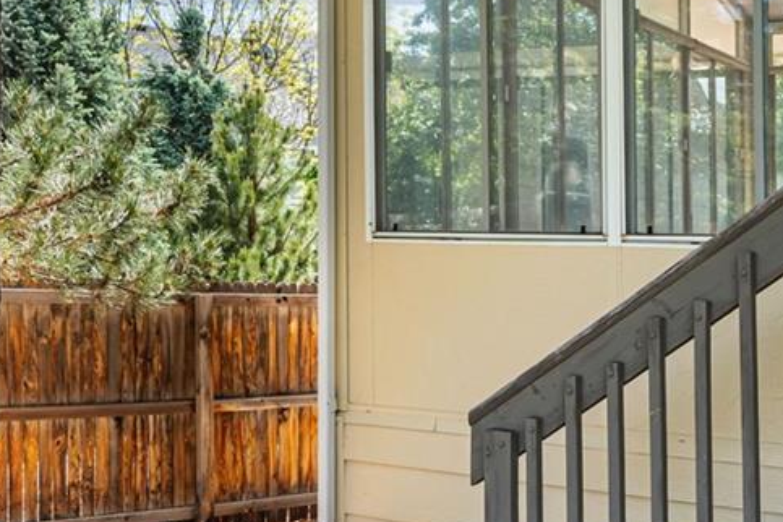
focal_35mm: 54
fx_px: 1167
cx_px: 639
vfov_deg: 25.2
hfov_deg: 35.7
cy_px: 242
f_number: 9
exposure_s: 1/640
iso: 400
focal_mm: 16.2
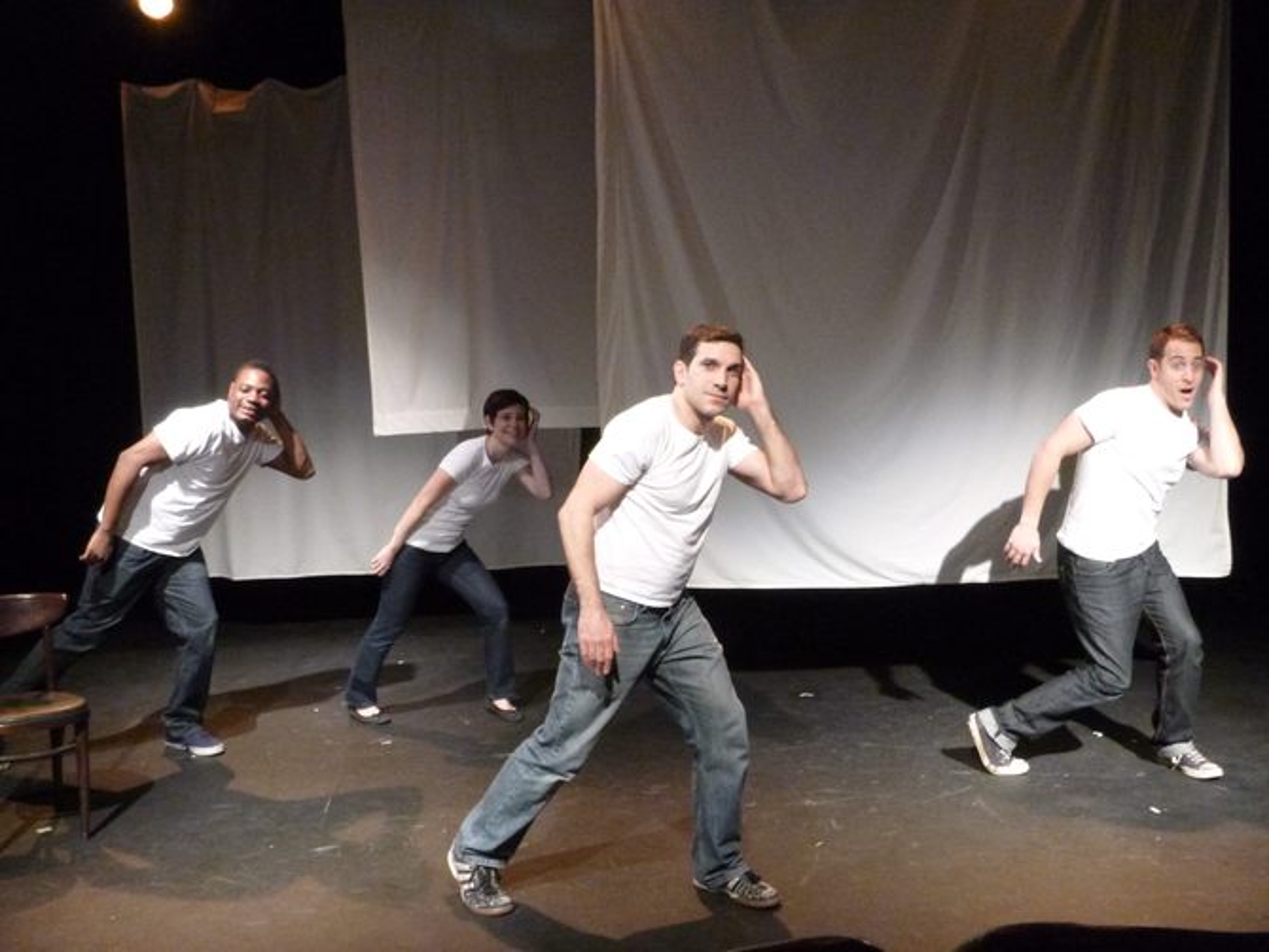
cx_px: 634
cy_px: 476
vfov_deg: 37.7
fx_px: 1394
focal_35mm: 38
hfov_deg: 49.0
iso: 800
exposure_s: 1/13
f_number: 4.5
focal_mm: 6.8
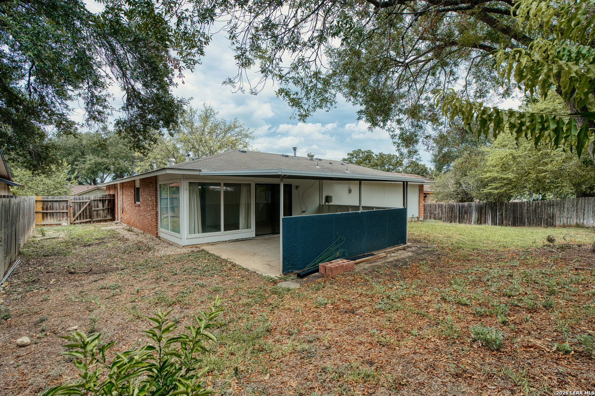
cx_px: 298
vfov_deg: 73.7
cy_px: 198
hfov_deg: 96.7
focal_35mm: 16
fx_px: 264
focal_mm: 16
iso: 100
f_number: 7.1
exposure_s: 1/100
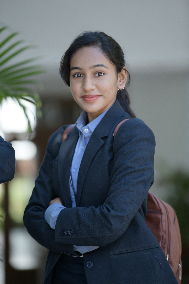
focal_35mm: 170
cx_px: 94
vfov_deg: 12.1
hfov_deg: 8.1
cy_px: 142
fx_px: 1339
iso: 125
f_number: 2.8
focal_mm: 170
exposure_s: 1/320
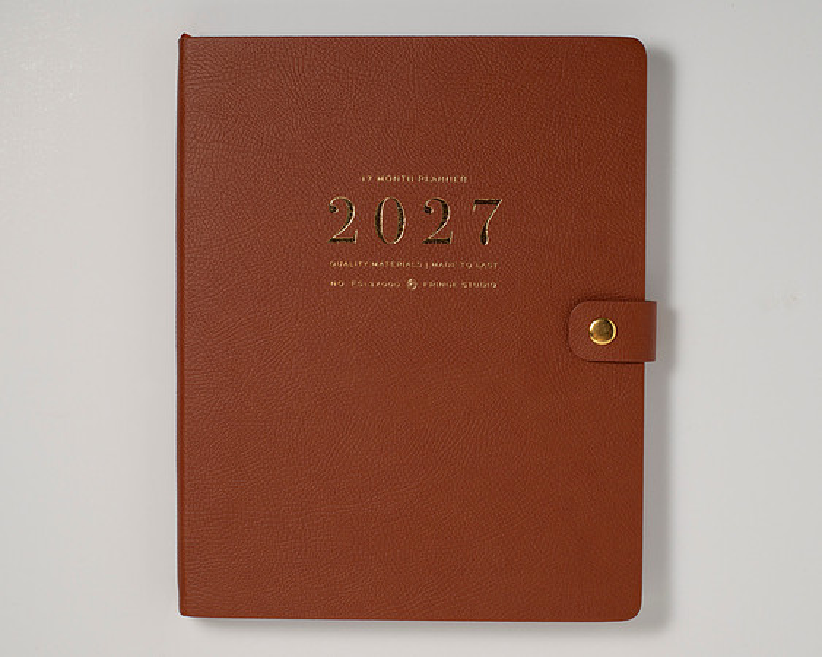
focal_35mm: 70
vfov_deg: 21.8
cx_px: 426
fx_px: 1705
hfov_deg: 27.1
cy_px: 325
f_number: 10
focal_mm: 50
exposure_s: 1/200
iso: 200
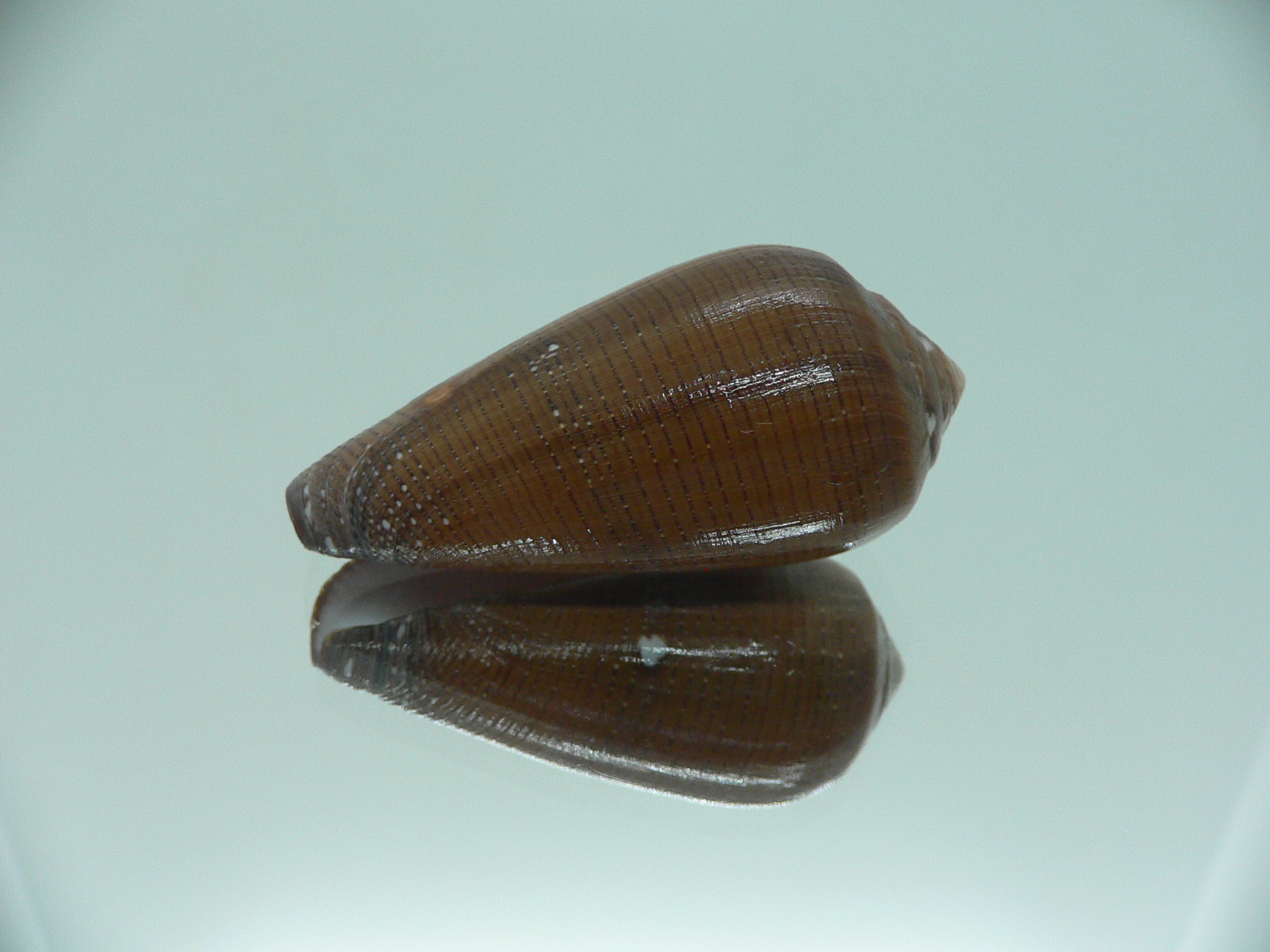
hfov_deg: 52.6
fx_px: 1284
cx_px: 635
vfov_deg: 40.7
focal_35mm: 35
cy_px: 476
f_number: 2.8
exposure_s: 1/60
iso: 100
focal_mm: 4.6
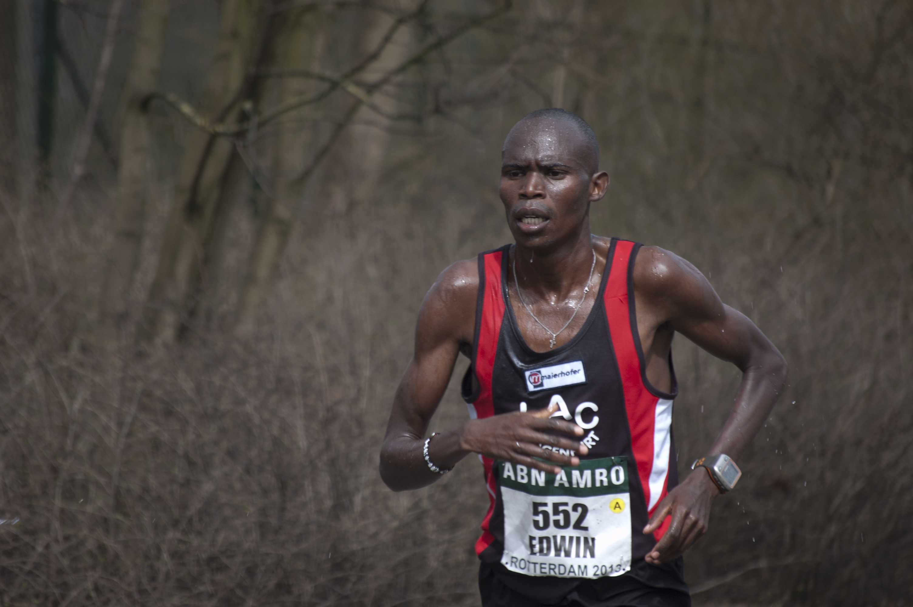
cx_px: 456
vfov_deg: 4.6
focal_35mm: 300
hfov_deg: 6.9
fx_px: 7602
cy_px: 304
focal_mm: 200
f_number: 5.6
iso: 200
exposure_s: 1/320
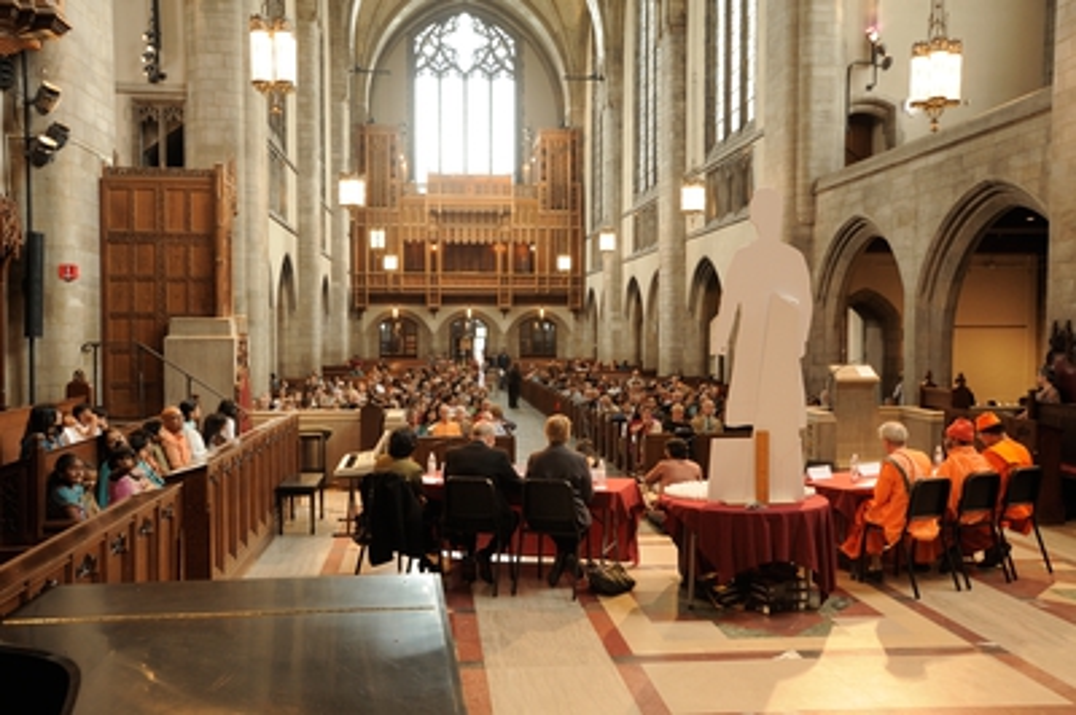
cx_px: 538
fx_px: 1045
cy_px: 358
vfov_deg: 37.8
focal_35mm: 35
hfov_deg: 54.5
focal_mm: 35
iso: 1000
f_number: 5.6
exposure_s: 1/40
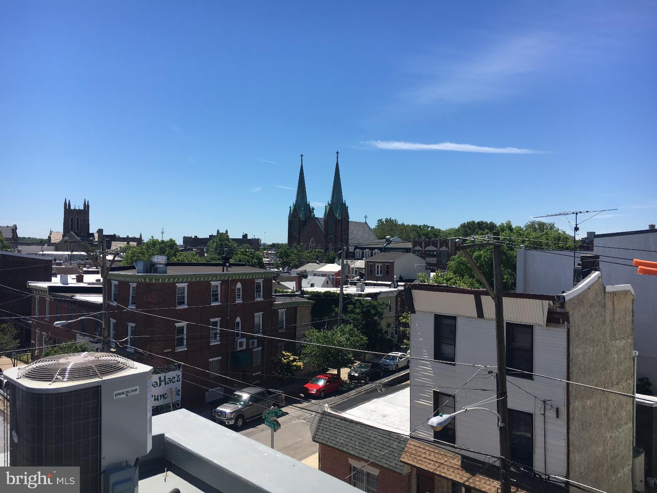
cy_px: 246
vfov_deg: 48.2
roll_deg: -0.6
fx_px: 550
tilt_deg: +2.4
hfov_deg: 61.7
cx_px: 328
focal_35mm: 29
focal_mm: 4.15
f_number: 2.2
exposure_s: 1/1672
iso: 25
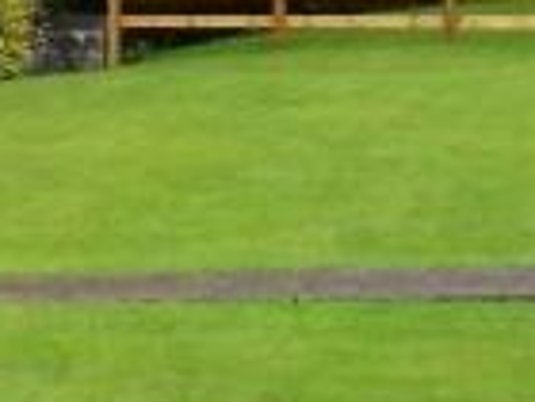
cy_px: 2
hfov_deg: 12.0
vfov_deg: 9.6
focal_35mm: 154
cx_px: -361
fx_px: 2380
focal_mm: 5.6
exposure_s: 1/250
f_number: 5.6
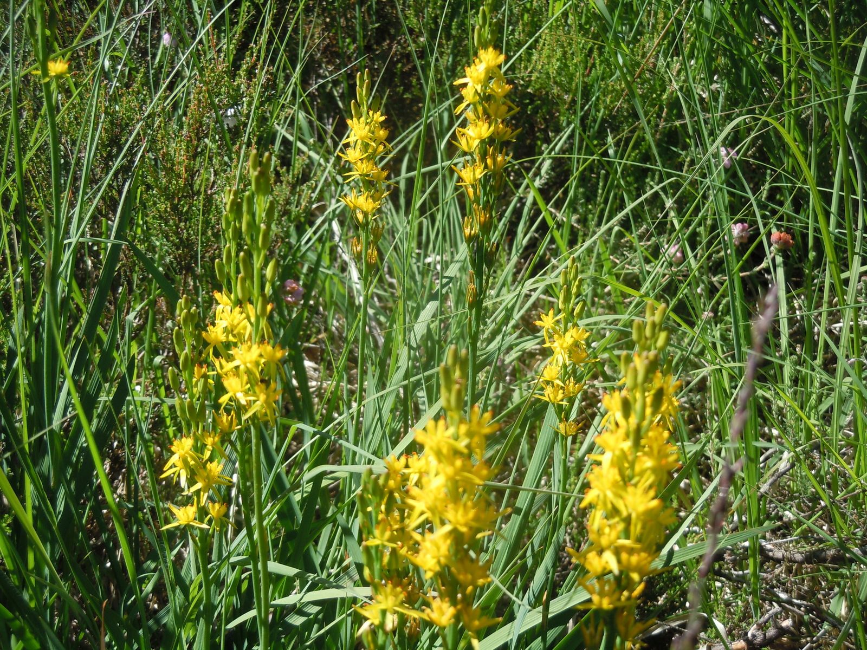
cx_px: 434
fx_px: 1302
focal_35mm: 52
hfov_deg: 36.8
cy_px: 325
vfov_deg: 28.0
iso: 100
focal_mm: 9.3
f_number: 3.9
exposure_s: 1/320
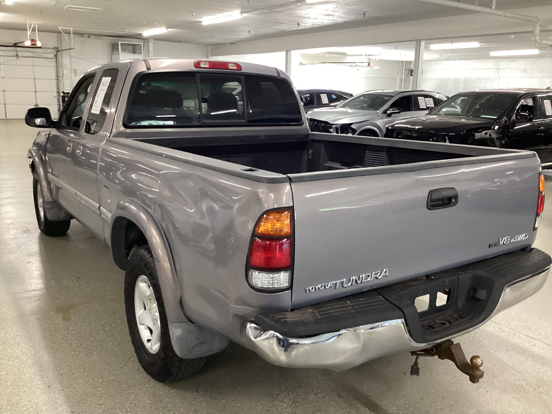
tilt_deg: -13.7
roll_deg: -2.4
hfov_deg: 58.4
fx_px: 494
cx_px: 276
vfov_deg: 45.4
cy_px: 207
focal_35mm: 31
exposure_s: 1/60
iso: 400
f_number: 2.4
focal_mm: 3.3
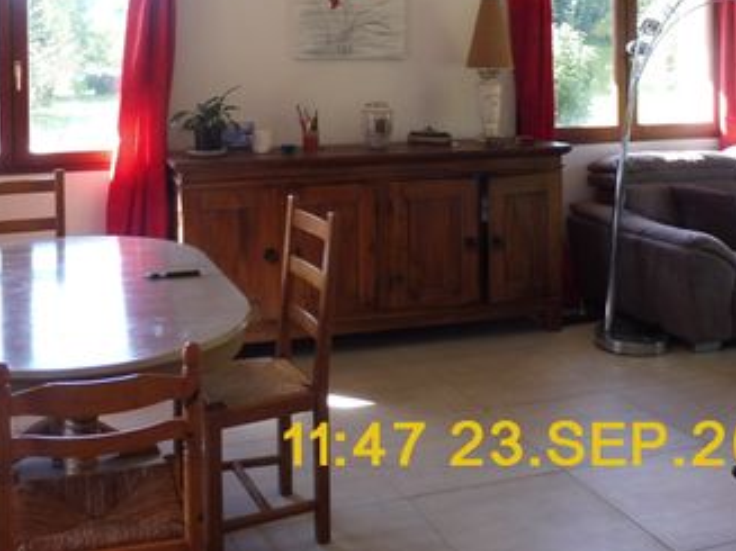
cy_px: 47
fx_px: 935
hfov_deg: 42.8
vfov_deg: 31.2
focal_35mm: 44
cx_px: 308
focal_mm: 4.3
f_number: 3.3
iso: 125
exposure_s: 1/60
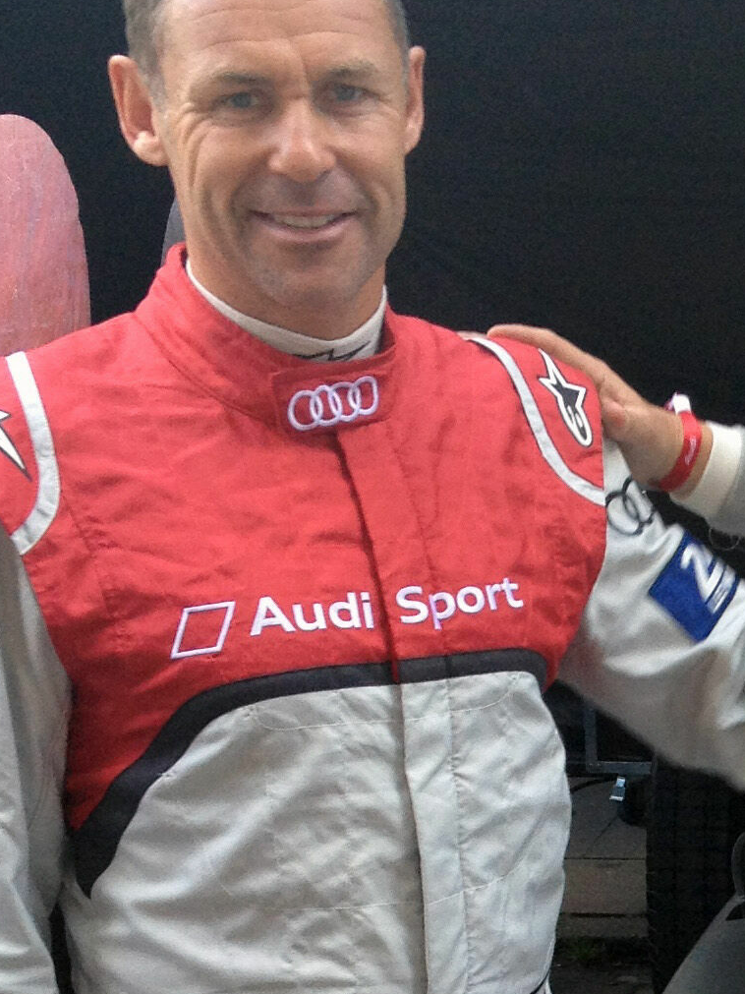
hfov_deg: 12.7
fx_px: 3243
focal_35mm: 113
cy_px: 1119
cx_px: 955
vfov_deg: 16.8
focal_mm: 4.28
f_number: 2.4
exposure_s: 1/120
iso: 50
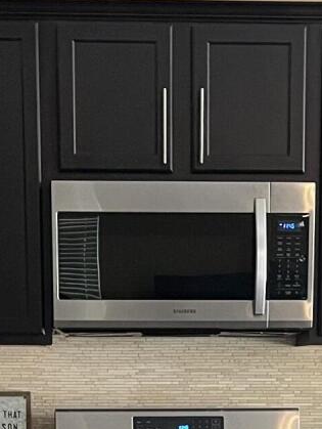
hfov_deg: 12.0
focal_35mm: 124
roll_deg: +0.3
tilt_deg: -10.7
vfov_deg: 14.7
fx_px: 1536
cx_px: 186
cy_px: 661
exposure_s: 1/60
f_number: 1.6
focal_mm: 5.1
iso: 400
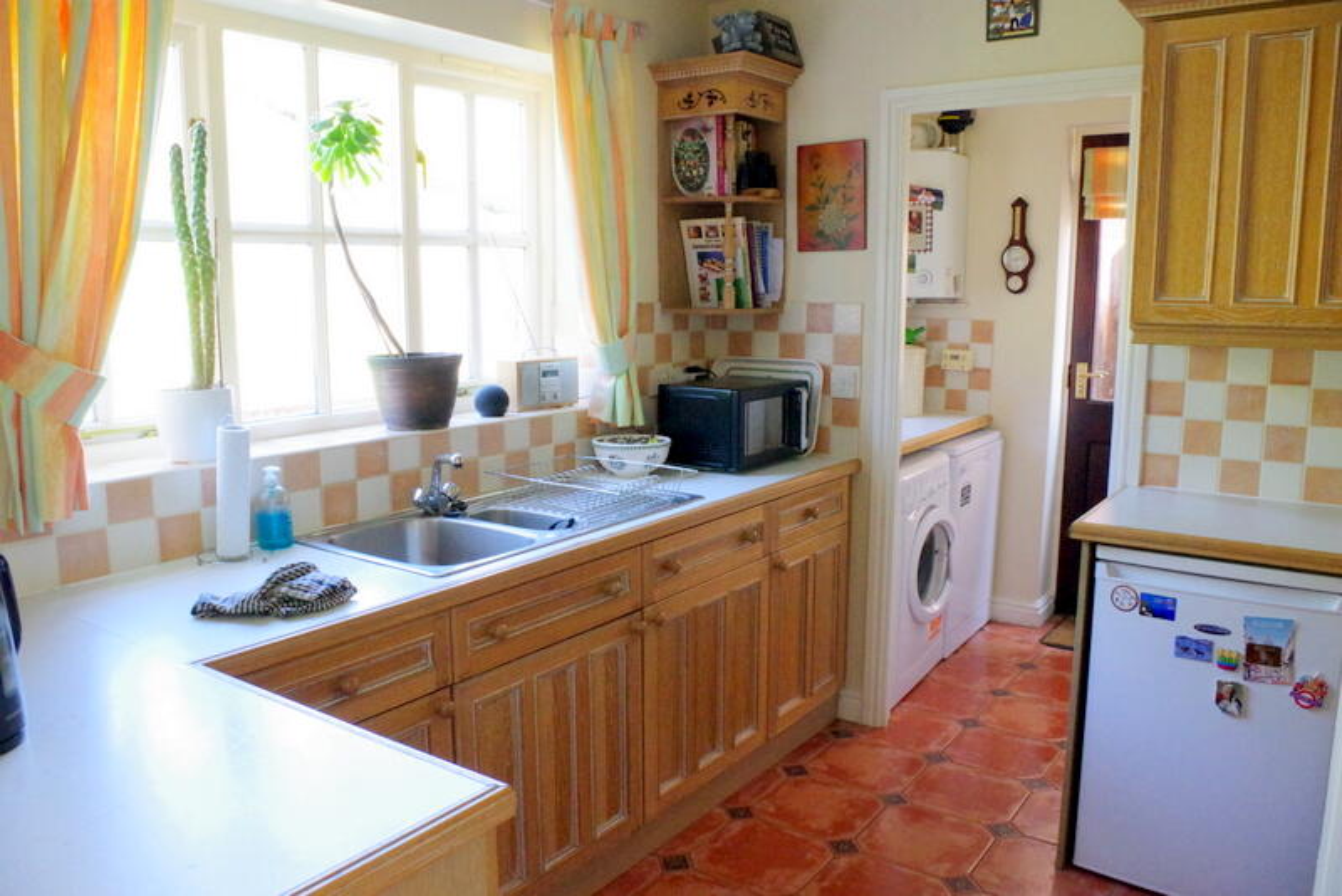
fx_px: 1007
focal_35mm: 27
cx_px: 671
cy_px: 448
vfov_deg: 48.0
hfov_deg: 67.4
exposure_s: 1/50
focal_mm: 18
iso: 6400
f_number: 11
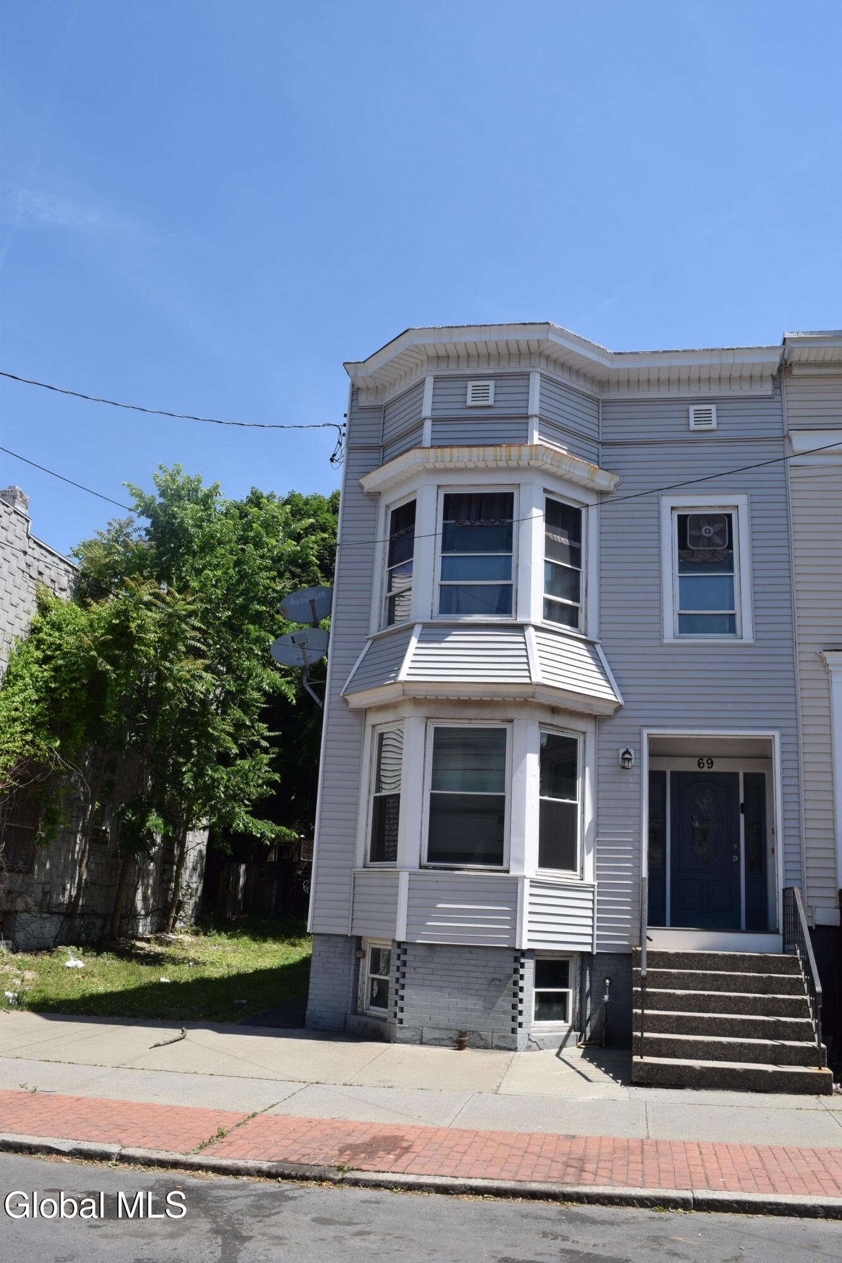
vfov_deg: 61.9
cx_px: 421
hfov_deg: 43.6
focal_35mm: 30
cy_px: 632
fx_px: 1053
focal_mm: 20
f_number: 9
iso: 200
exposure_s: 1/320
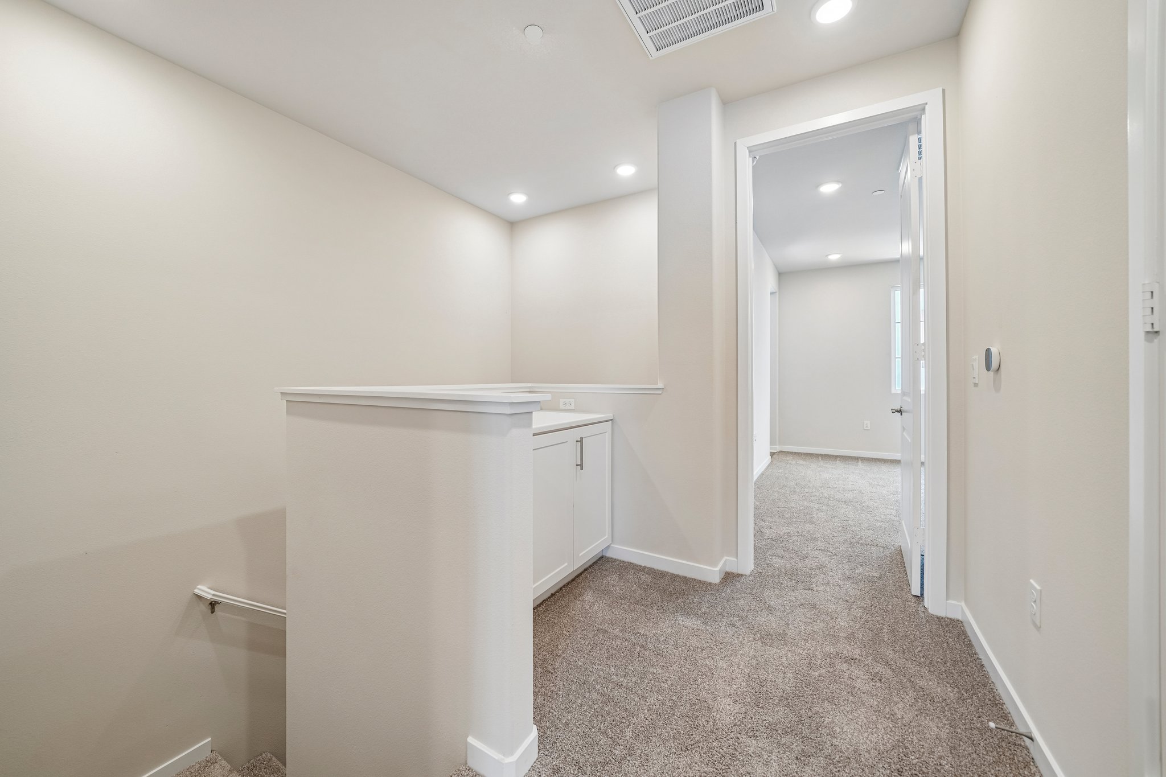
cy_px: 388
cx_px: 583
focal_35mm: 13
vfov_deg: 85.4
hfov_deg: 108.3
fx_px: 421
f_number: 7.1
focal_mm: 13
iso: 400
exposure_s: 1/20
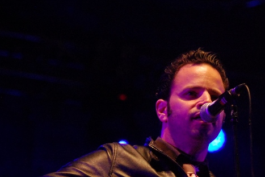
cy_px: 130
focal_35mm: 221
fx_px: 1626
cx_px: 188
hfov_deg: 9.3
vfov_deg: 6.2
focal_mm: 86
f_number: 4
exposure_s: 1/125
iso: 1600
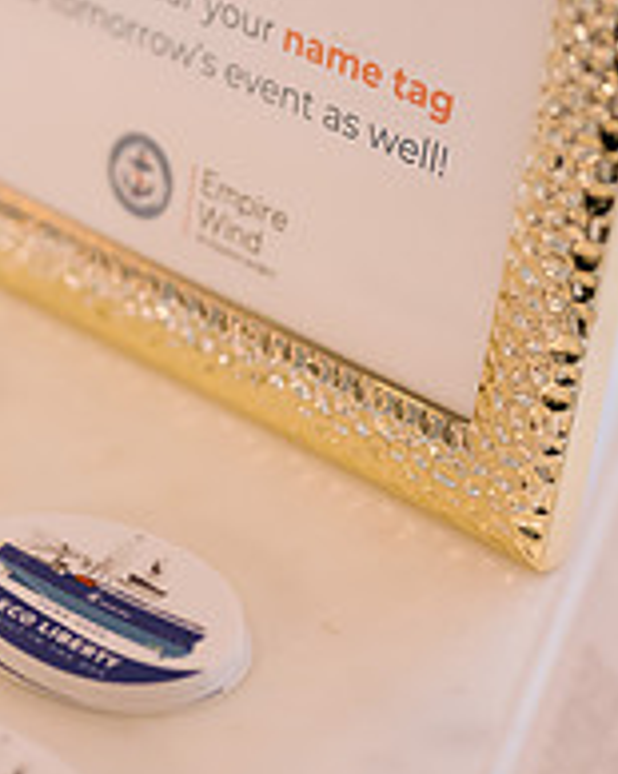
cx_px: 52
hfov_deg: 14.0
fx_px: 2494
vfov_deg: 17.5
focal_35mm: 109
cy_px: 192
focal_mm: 50
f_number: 2
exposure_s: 1/200
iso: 800
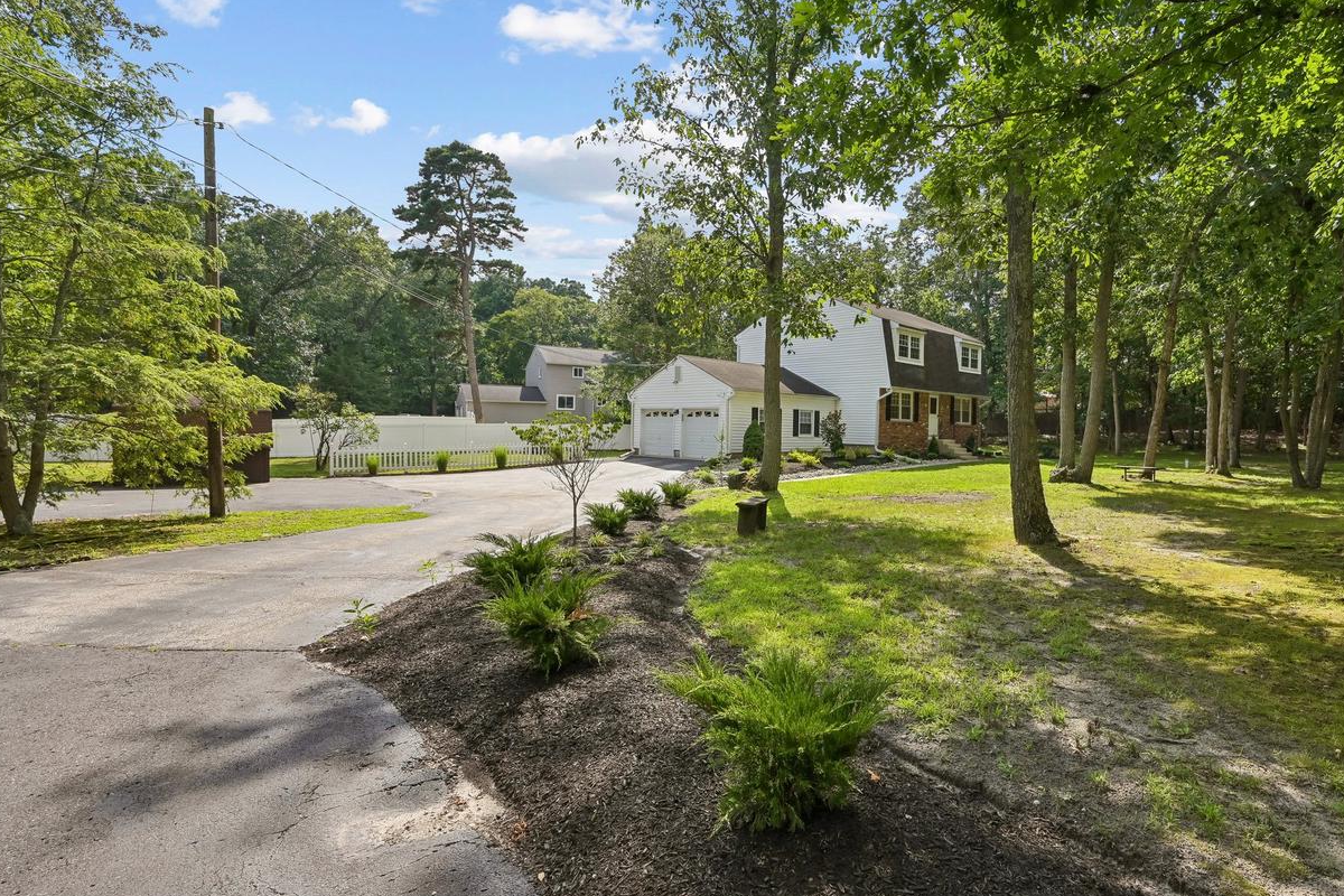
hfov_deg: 87.4
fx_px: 694
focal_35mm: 19
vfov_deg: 65.7
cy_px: 446
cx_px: 777
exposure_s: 1/320
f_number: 11
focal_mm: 15.5
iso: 400
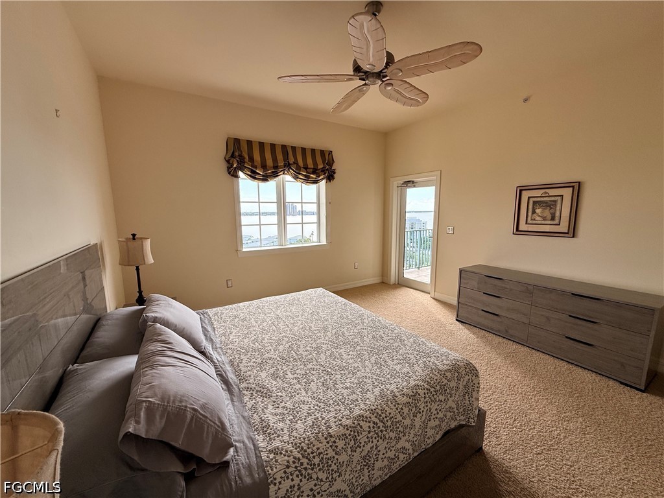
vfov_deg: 85.7
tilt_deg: -8.3
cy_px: 249
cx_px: 332
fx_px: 269
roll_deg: +0.1
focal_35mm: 14
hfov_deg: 102.1
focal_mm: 2.22
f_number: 2.2
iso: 64
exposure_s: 1/193
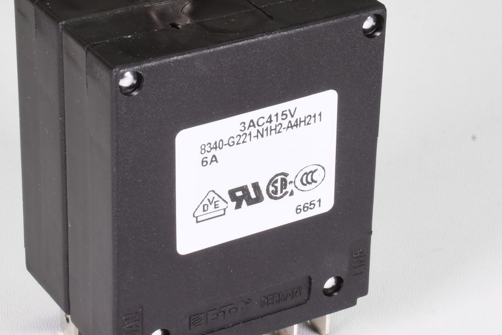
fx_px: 1827
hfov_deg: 15.6
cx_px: 194
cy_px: 134
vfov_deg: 10.5
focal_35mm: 131
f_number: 25
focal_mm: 36
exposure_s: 1/10
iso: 250
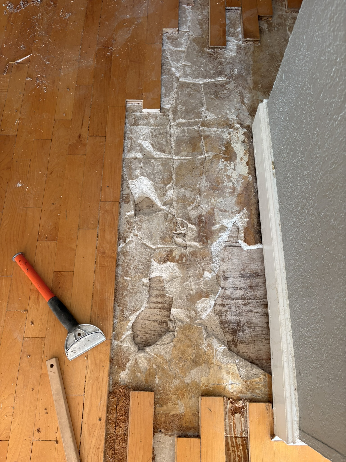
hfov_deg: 53.1
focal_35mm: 26
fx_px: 347
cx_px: 173
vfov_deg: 67.3
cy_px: 231
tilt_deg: -70.0
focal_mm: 5.96
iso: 125
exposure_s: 1/110
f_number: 1.6
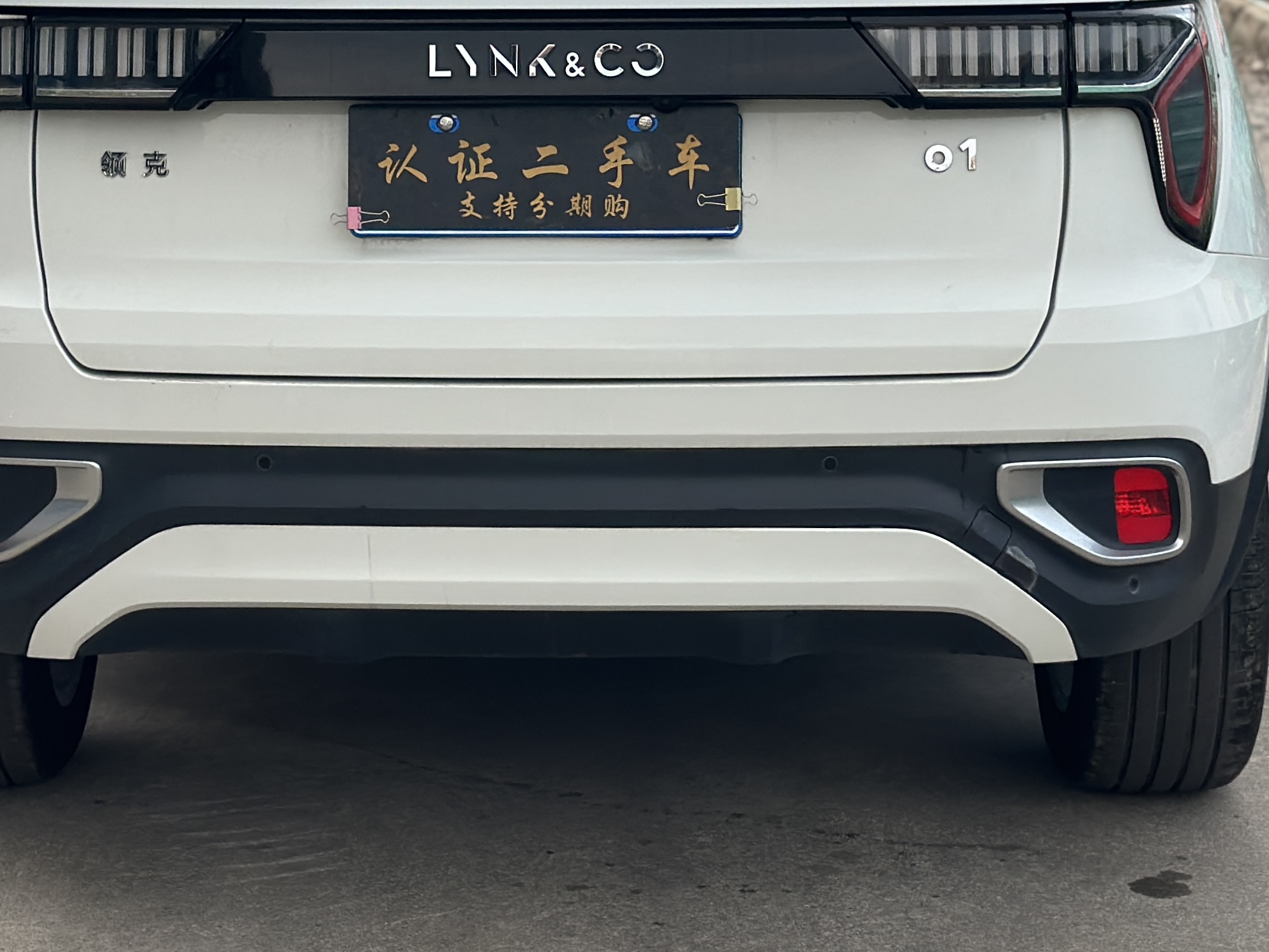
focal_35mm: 89
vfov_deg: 16.5
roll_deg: -1.1
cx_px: 495
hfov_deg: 22.0
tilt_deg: -7.6
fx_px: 3263
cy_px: 179
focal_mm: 6.86
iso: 80
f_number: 1.78
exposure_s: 1/850
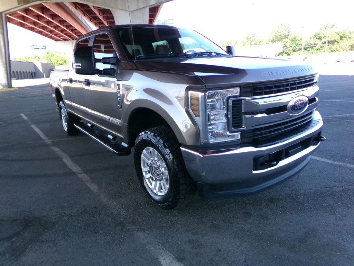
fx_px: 245
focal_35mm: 24
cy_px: 133
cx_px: 177
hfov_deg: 71.6
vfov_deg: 56.8
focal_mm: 4.3
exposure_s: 1/60
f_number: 11.07
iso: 612
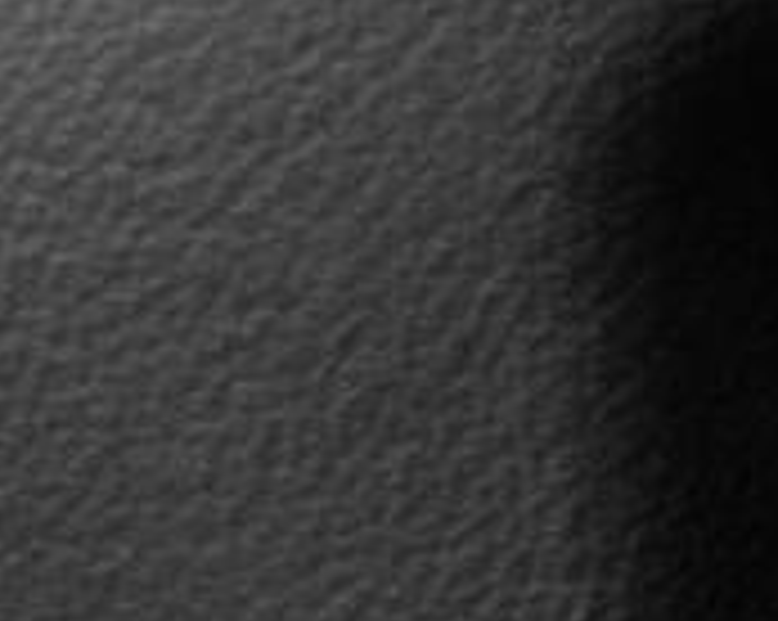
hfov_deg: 5.6
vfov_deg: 4.6
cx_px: 2445
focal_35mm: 321
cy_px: 1762
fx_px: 7383
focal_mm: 35
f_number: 3.5
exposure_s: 1/40
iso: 640
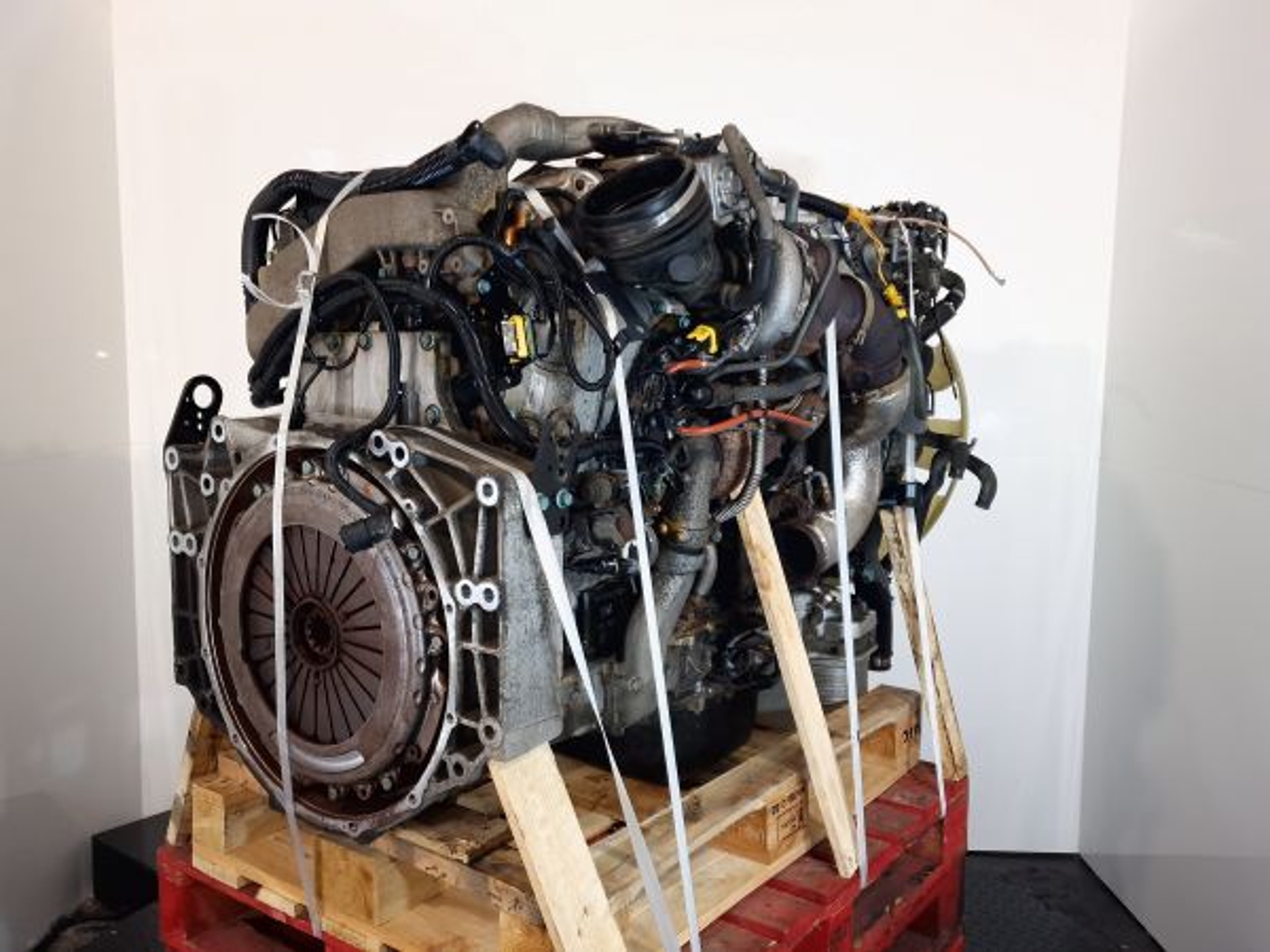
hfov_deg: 73.9
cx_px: 635
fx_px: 844
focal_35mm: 23
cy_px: 476
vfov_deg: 58.9
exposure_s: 1/50
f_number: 1.8
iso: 162
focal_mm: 6.4
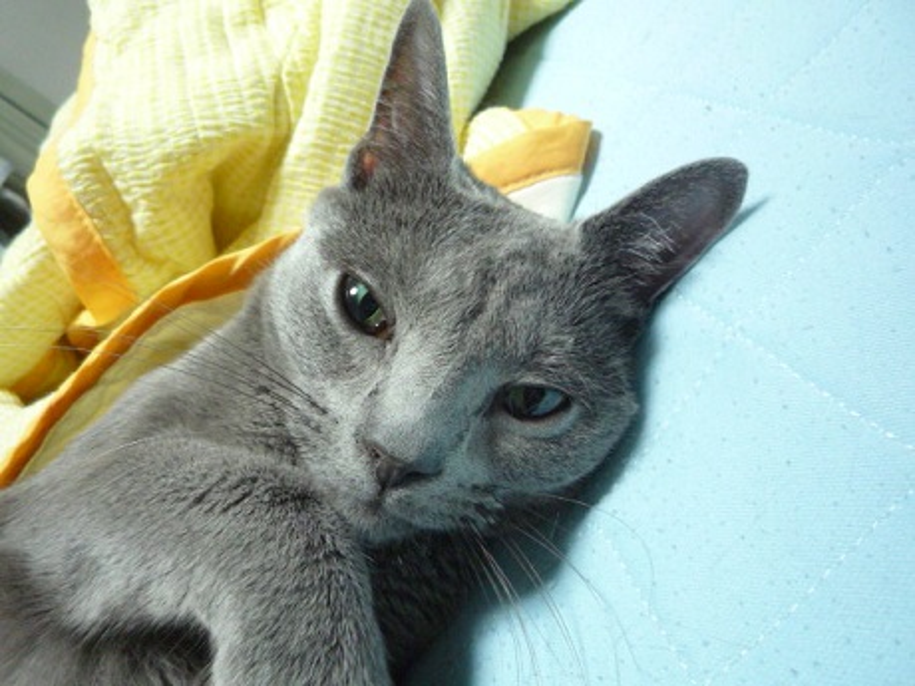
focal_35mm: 25
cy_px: 343
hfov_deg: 69.4
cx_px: 458
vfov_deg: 54.9
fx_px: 661
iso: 400
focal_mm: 4.4
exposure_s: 1/25
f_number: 2.8
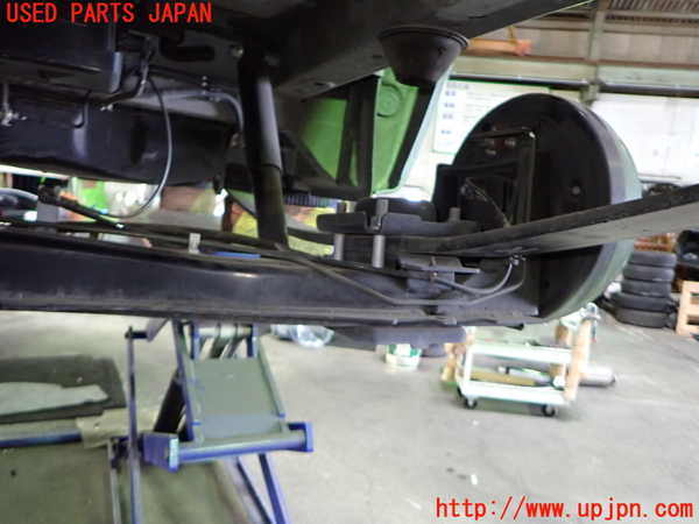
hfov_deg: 69.4
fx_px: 505
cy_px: 262
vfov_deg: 54.9
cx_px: 350
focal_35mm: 25
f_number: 2
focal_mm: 4.5
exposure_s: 1/30
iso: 640
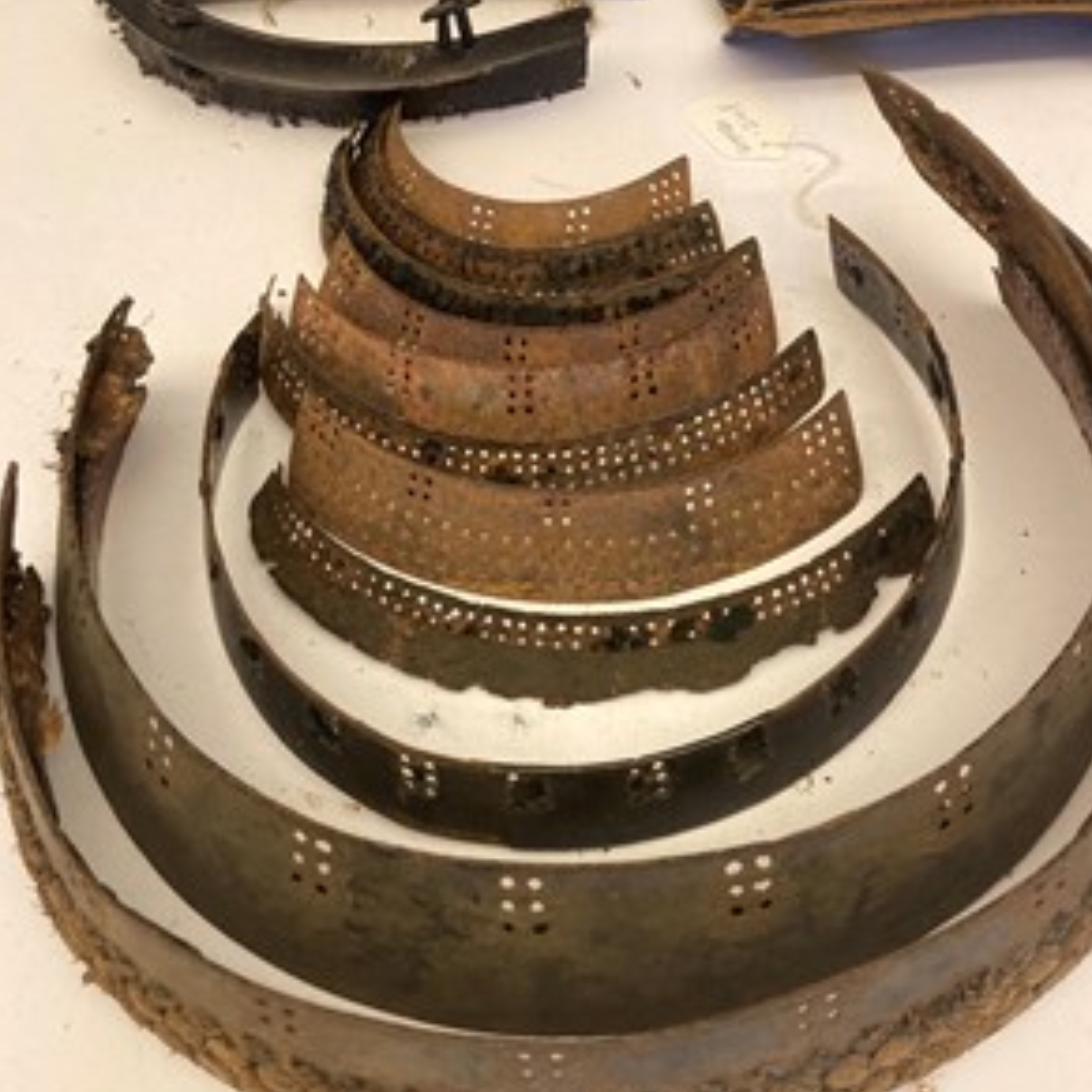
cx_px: 552
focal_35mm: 34
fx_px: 1213
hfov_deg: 48.4
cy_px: 664
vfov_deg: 48.1
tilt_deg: -59.8
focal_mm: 3.99
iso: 250
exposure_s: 1/50
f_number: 1.8
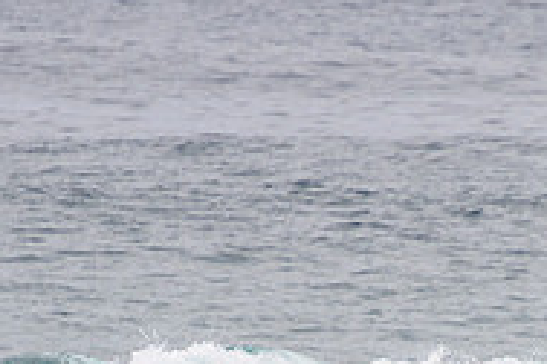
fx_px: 25646
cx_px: 463
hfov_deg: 1.2
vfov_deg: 0.8
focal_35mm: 1688
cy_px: 394
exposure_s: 1/2000
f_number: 5.6
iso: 180
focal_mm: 400
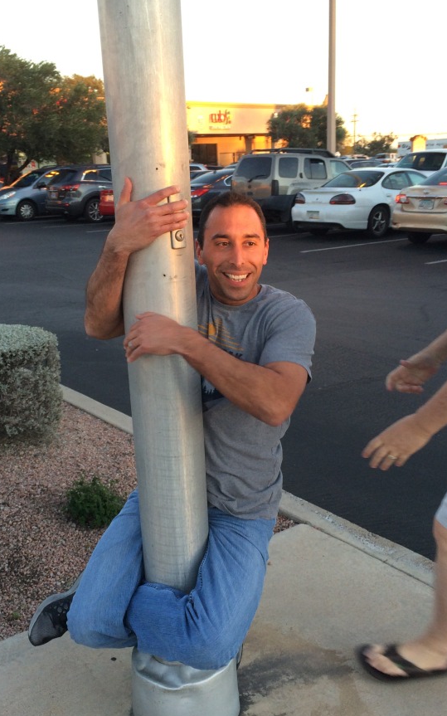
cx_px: 189
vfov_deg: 51.4
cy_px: 405
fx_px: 741
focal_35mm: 38
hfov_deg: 33.5
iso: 50
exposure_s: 1/120
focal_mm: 4.15
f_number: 2.2
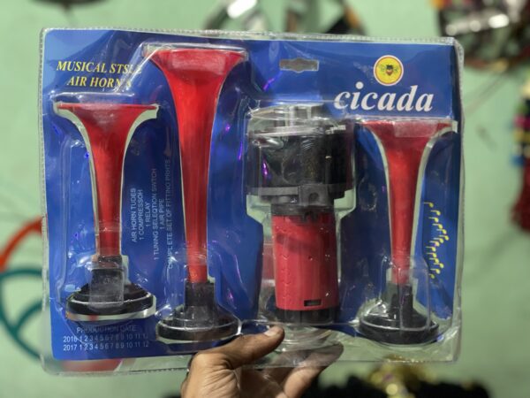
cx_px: 265
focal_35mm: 52
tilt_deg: -13.9
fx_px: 796
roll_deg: +0.6
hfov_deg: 36.8
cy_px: 199
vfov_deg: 28.0
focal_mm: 6
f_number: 2
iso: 250
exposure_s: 1/33
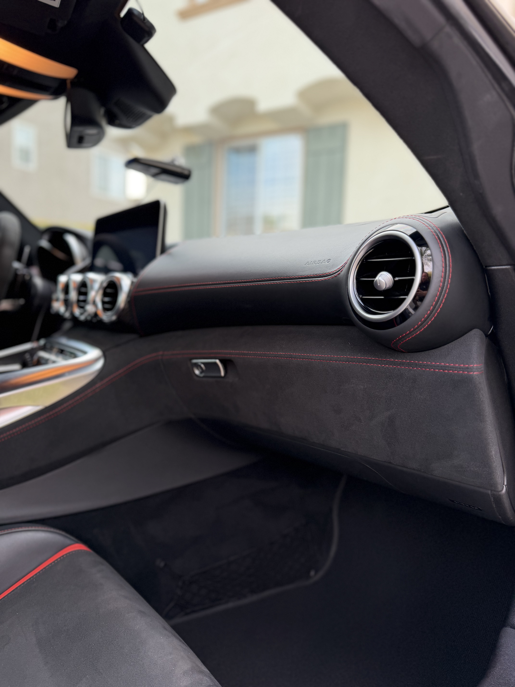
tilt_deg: -6.2
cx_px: 258
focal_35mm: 24
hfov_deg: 56.8
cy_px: 344
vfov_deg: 71.6
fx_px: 476
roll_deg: -2.2
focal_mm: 6.76
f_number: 1.78
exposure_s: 1/129
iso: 100
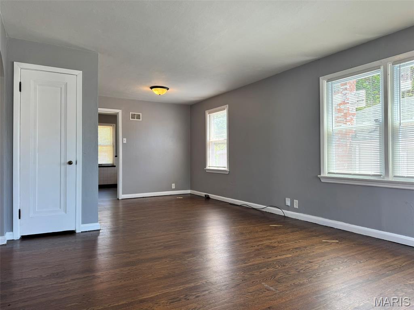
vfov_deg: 56.8
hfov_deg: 71.6
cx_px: 207
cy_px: 155
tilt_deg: +0.1
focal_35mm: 24
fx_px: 287
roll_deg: +0.2
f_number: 1.78
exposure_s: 1/167
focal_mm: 6.76
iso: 100
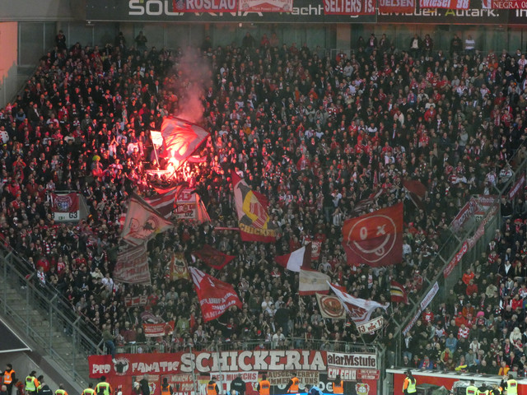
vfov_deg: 8.0
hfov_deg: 10.7
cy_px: 198
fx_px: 2816
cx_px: 264
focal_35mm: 185
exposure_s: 1/80
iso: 800
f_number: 5.6
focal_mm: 33.2
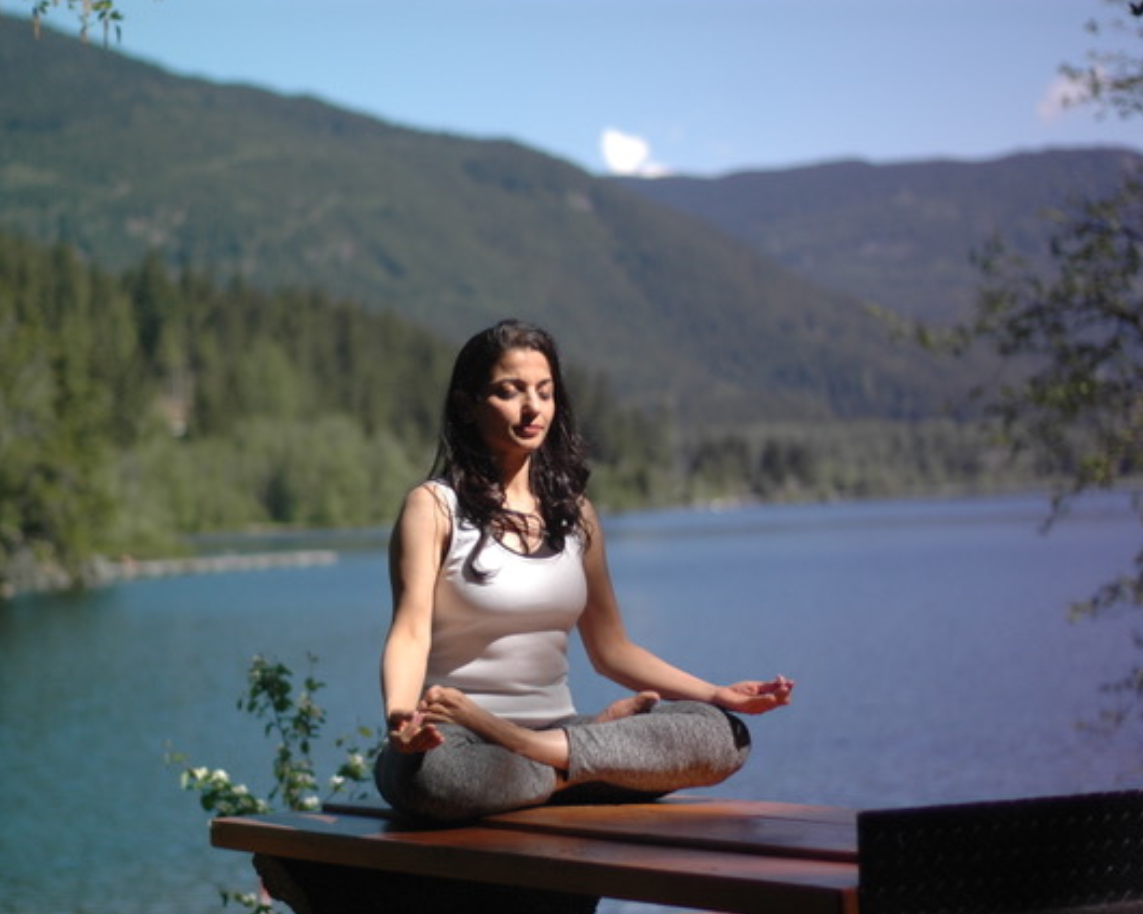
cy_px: 457
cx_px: 500
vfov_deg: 18.1
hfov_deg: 22.5
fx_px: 2875
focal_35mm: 85
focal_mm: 50
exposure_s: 1/8000
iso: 220
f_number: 1.8
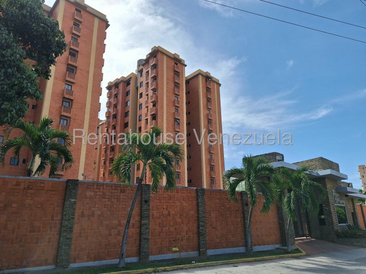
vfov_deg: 58.9
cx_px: 183
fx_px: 243
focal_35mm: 23
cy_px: 137
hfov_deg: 73.9
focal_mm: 5.54
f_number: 1.8
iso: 40
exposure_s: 1/2933
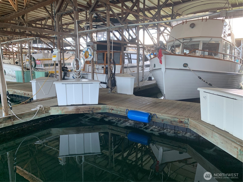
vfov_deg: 53.1
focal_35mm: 26
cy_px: 91
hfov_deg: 67.3
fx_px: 183
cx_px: 122
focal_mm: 4.25
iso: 100
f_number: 1.8
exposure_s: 1/121
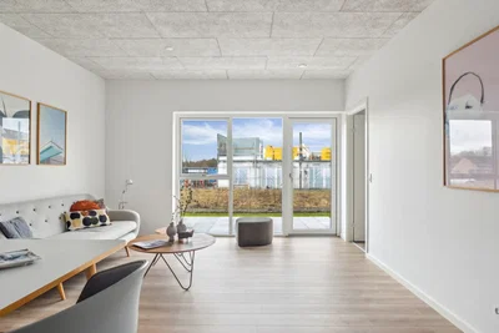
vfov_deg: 57.3
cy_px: 166
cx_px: 250
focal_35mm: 22
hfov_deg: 78.6
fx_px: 305
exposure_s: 1/13
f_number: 8
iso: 800
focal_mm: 14.5
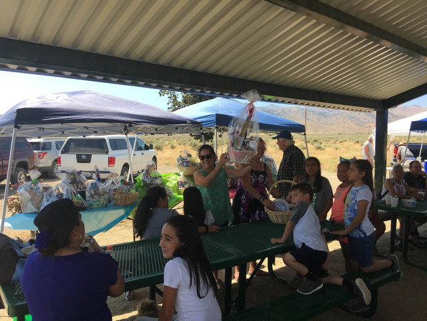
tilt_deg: -1.4
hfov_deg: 61.7
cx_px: 214
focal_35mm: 29
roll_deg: -0.5
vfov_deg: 48.2
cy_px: 160
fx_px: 358
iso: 25
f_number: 2.2
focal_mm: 4.15
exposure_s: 1/725
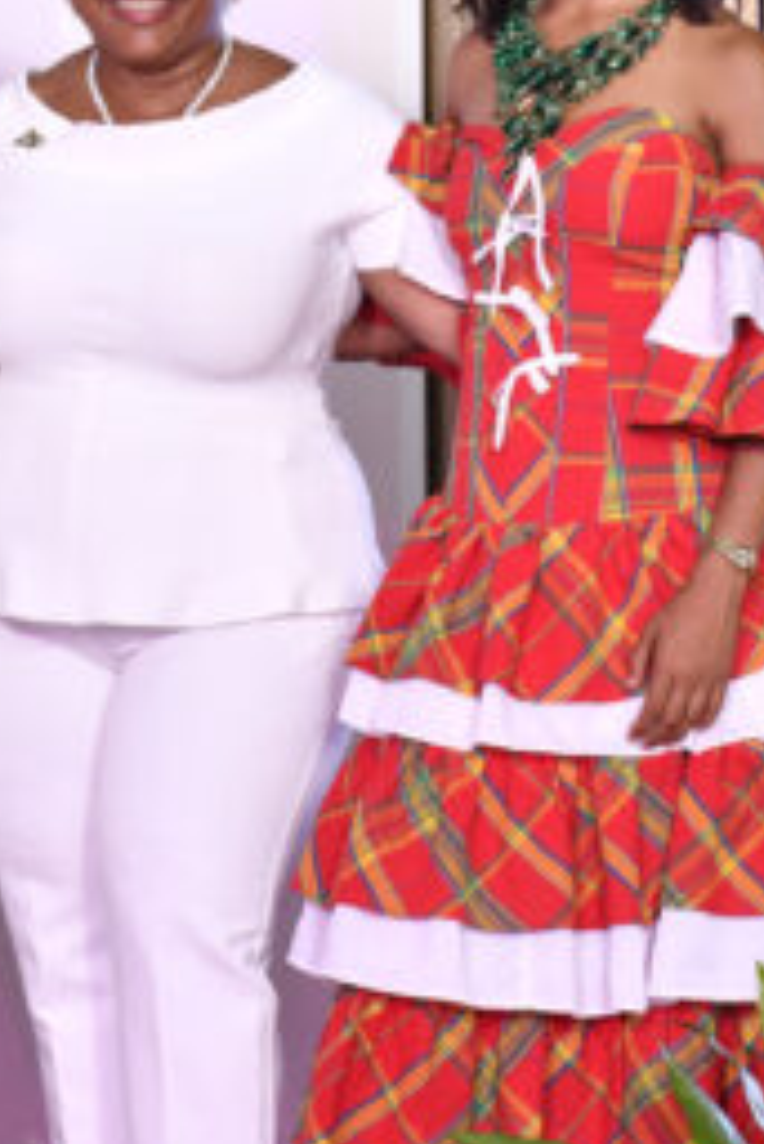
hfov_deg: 4.5
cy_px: 433
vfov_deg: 6.9
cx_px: -648
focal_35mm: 299
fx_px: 9505
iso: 640
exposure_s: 1/250
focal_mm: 102
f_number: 2.8
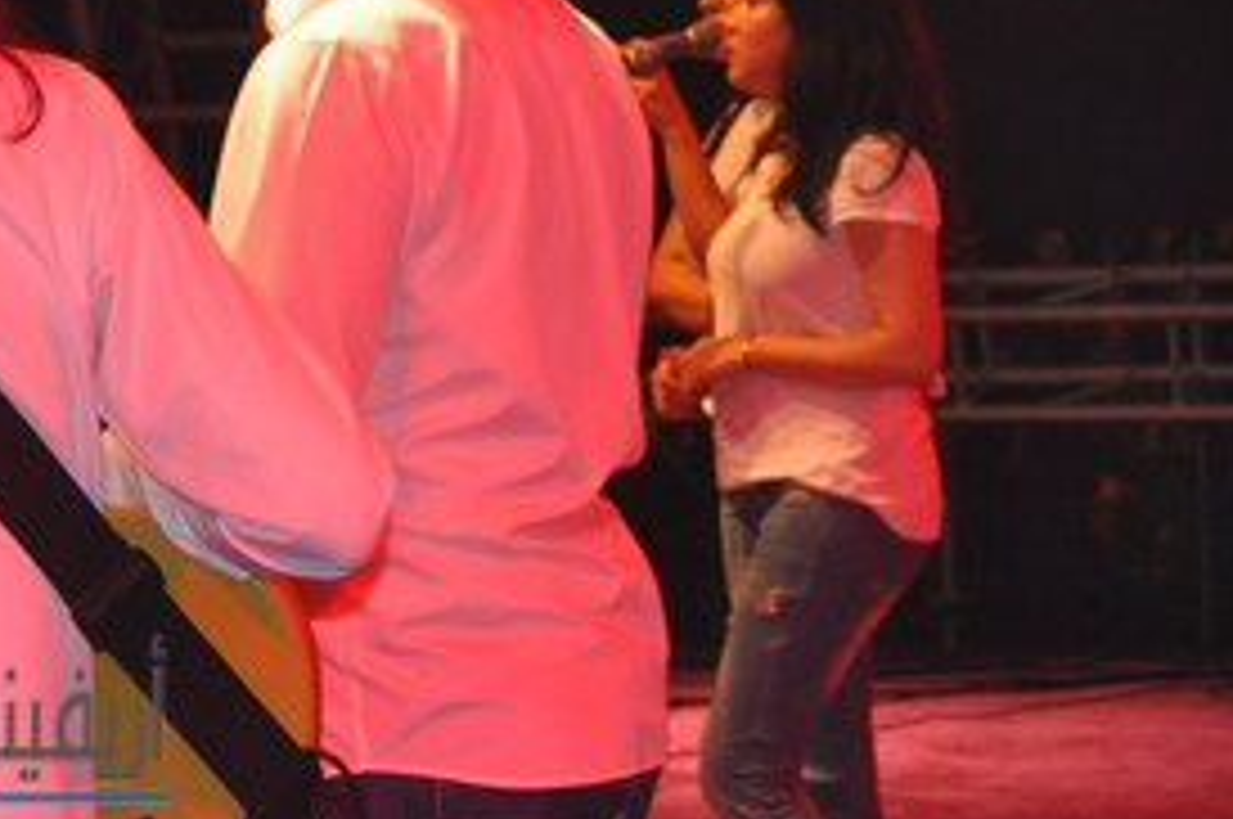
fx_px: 5987
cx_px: -202
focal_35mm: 175
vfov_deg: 7.8
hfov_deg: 11.5
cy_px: 173
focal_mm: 50
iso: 800
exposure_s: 1/60
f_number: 5.6
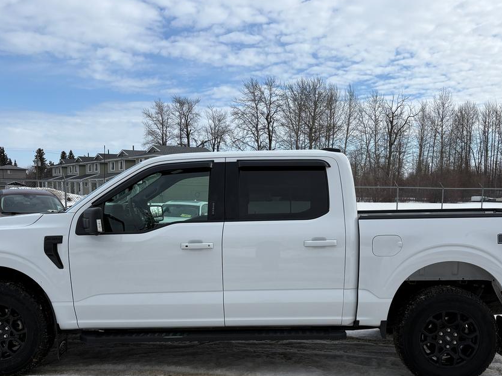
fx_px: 580
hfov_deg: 46.8
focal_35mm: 40
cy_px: 265
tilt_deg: -6.0
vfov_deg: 35.4
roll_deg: -1.2
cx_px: 259
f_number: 1.6
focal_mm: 5.96
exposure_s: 1/4608
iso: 50
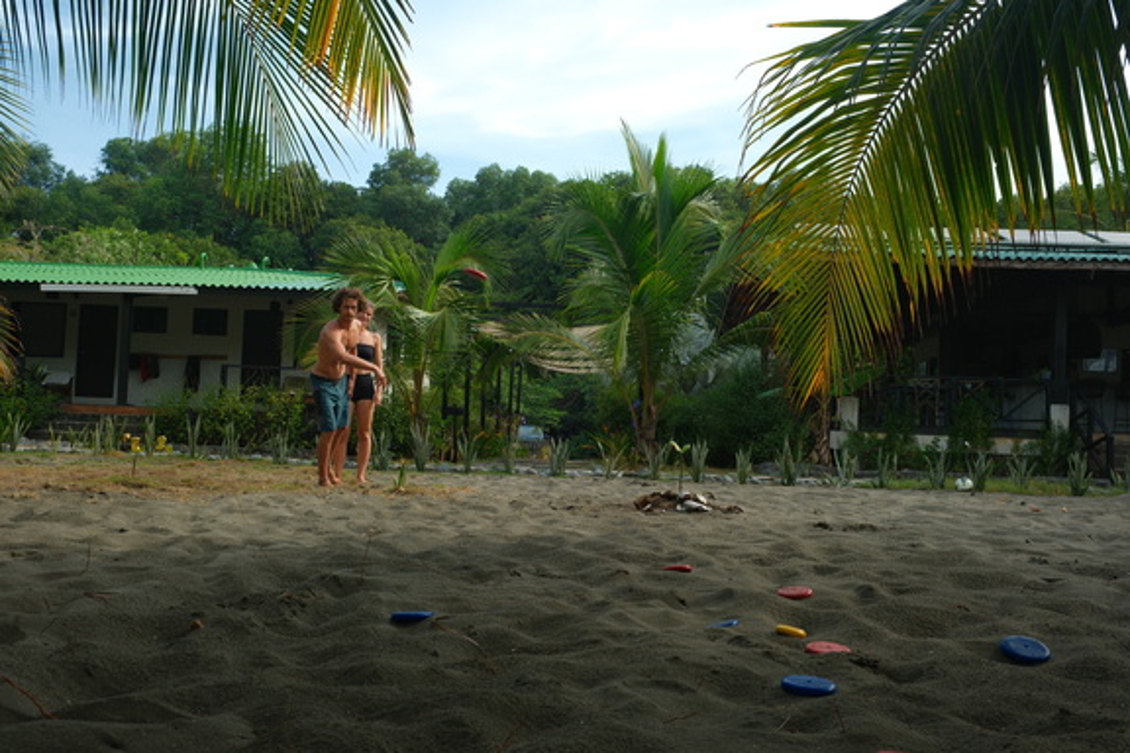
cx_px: 565
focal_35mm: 31
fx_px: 973
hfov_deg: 60.3
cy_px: 376
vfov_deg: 42.3
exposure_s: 1/125
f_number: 8
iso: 125
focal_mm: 20.5
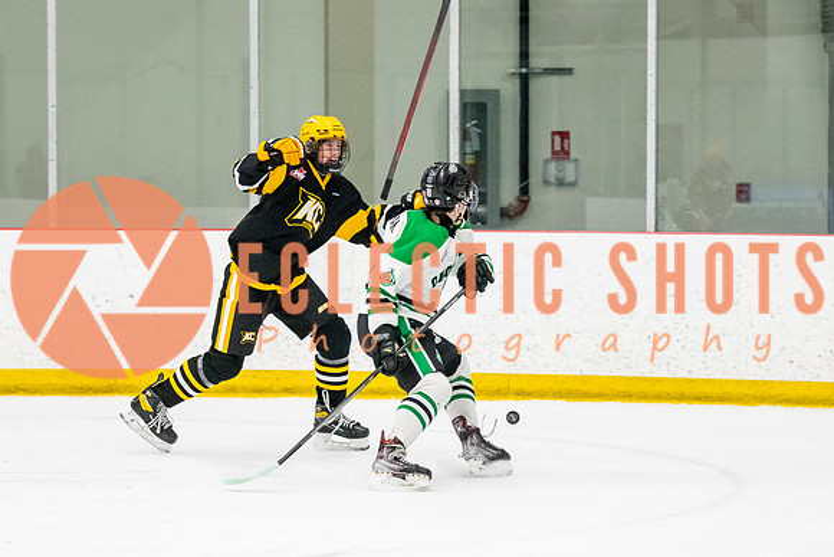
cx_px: 370
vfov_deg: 7.4
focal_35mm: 185
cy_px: 323
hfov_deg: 11.1
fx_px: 4294
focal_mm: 98
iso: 4000
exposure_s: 1/800
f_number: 2.8
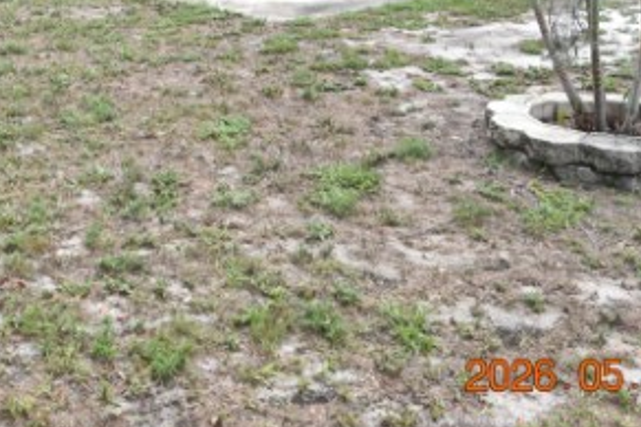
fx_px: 859
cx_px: 174
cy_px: -73
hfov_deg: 40.0
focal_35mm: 48
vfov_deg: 25.4
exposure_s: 1/2000
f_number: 3.8
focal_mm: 13
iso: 800
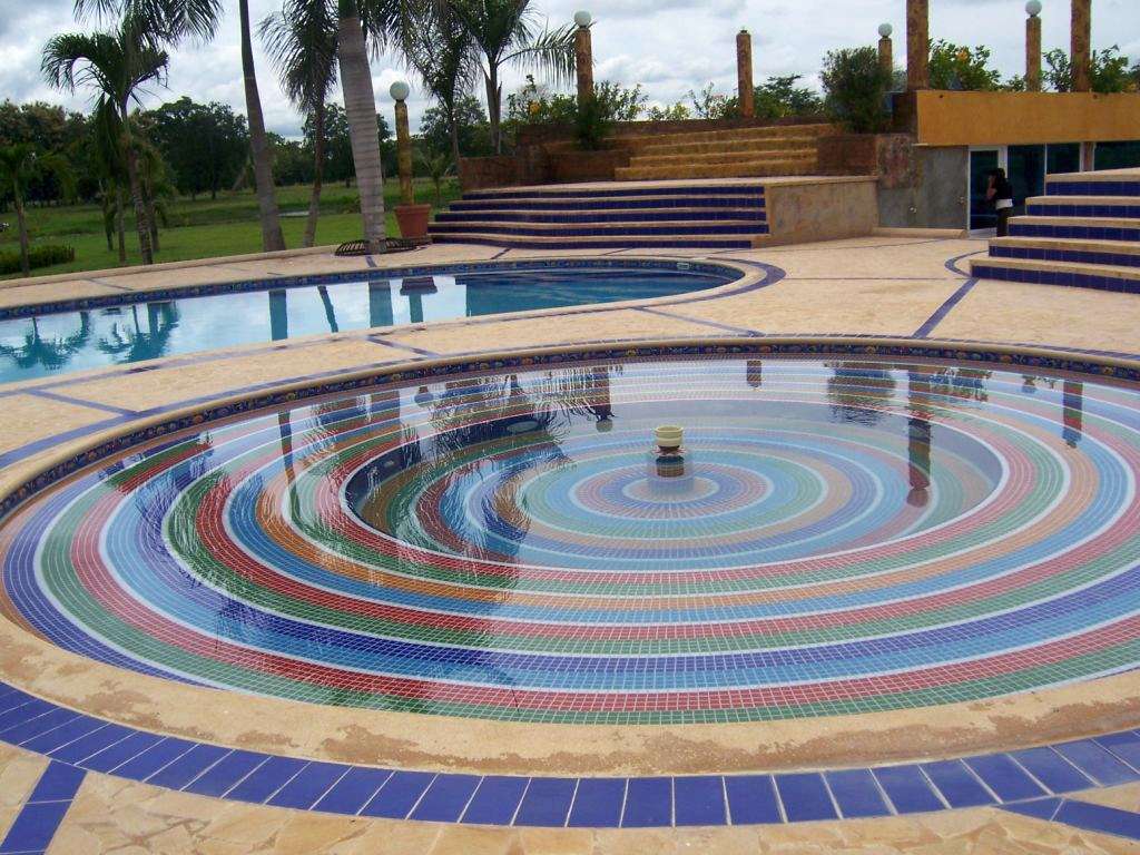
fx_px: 1186
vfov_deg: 39.7
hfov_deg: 51.4
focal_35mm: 36
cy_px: 428
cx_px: 570
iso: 80
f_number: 4.5
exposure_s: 1/800
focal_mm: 6.2
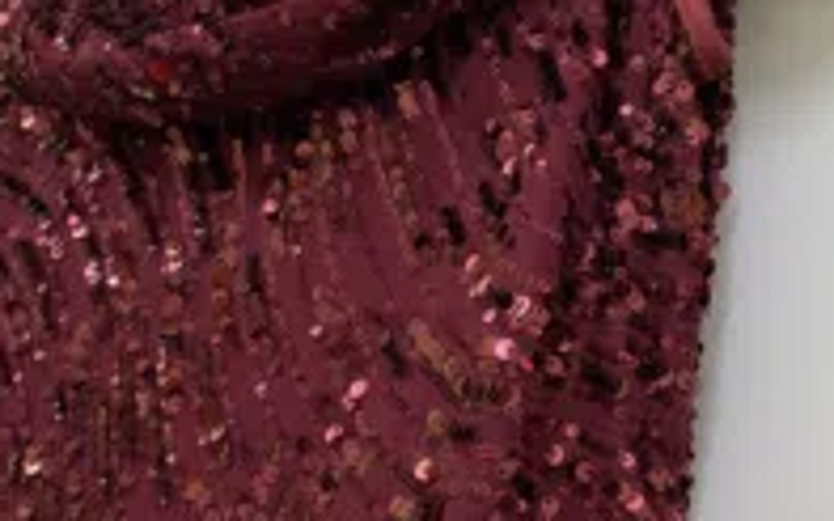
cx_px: 542
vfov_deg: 23.1
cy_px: 199
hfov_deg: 36.0
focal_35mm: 56
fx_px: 1272
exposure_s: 1/25
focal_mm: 4.25
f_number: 1.8
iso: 500
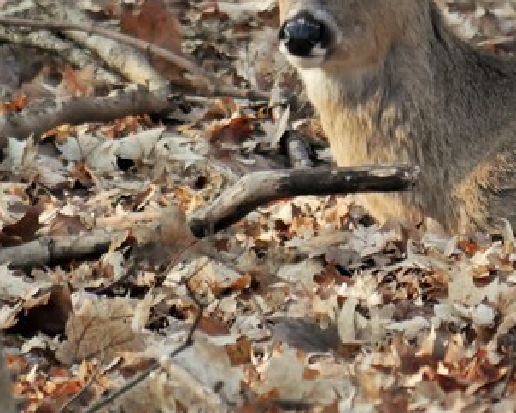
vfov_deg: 1.2
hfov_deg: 1.6
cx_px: 386
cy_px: 67
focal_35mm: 1241
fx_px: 18964
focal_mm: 300
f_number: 5.6
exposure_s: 1/500
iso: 1250
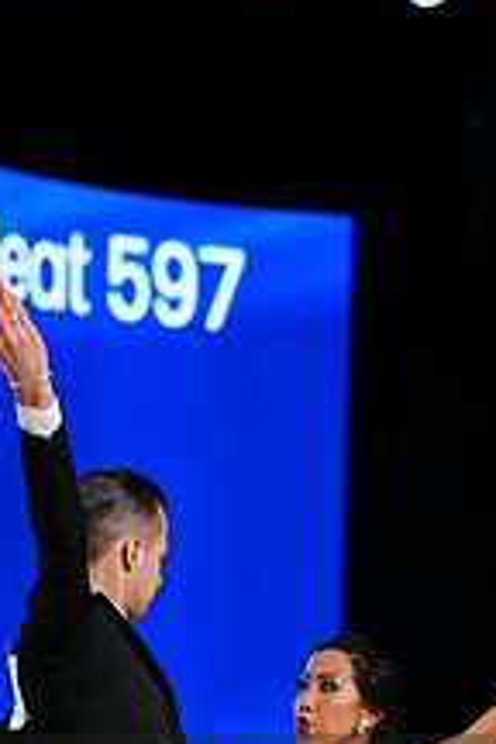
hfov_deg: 4.3
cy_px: 851
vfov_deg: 6.5
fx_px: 6551
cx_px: 301
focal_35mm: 317
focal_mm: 118
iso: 400
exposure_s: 1/400
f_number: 2.8
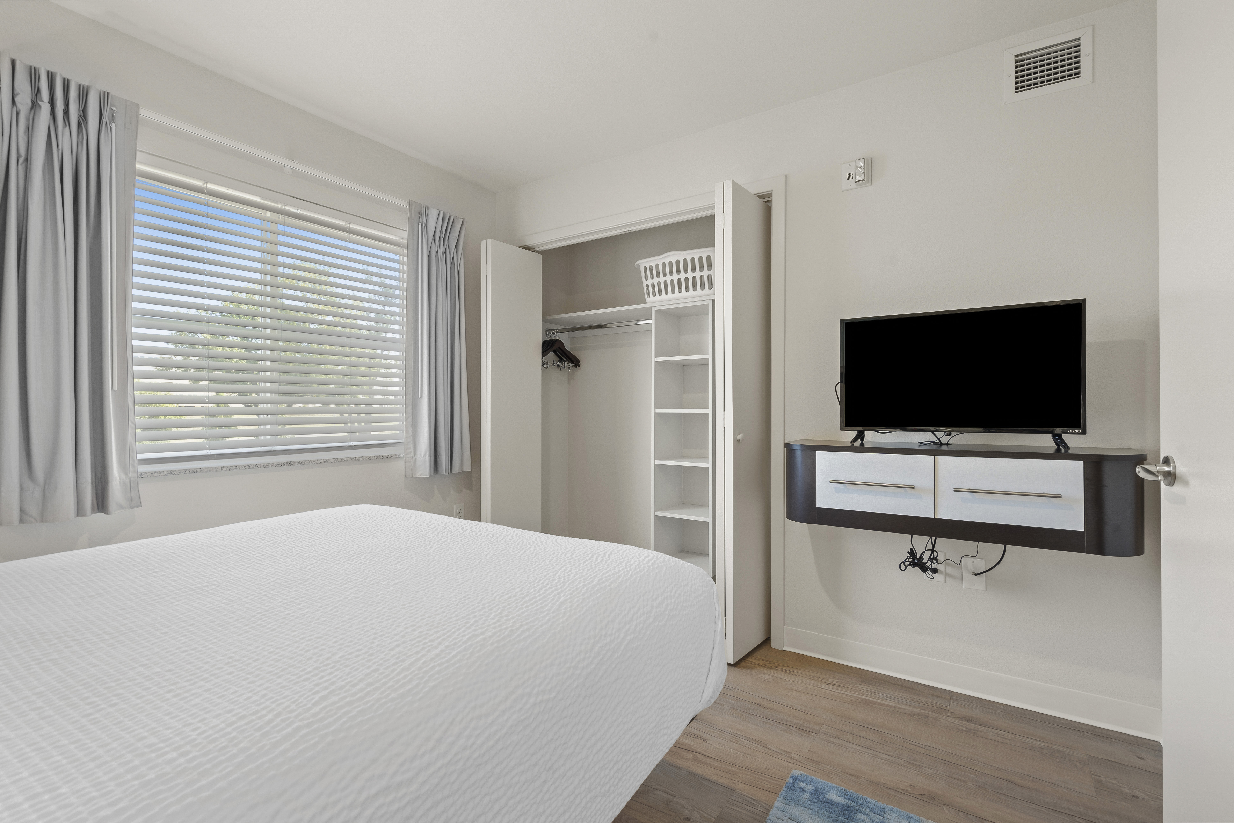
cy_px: 412
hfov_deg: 96.7
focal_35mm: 16
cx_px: 617
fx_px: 548
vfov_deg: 73.7
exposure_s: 2
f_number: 10
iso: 100
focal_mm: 16
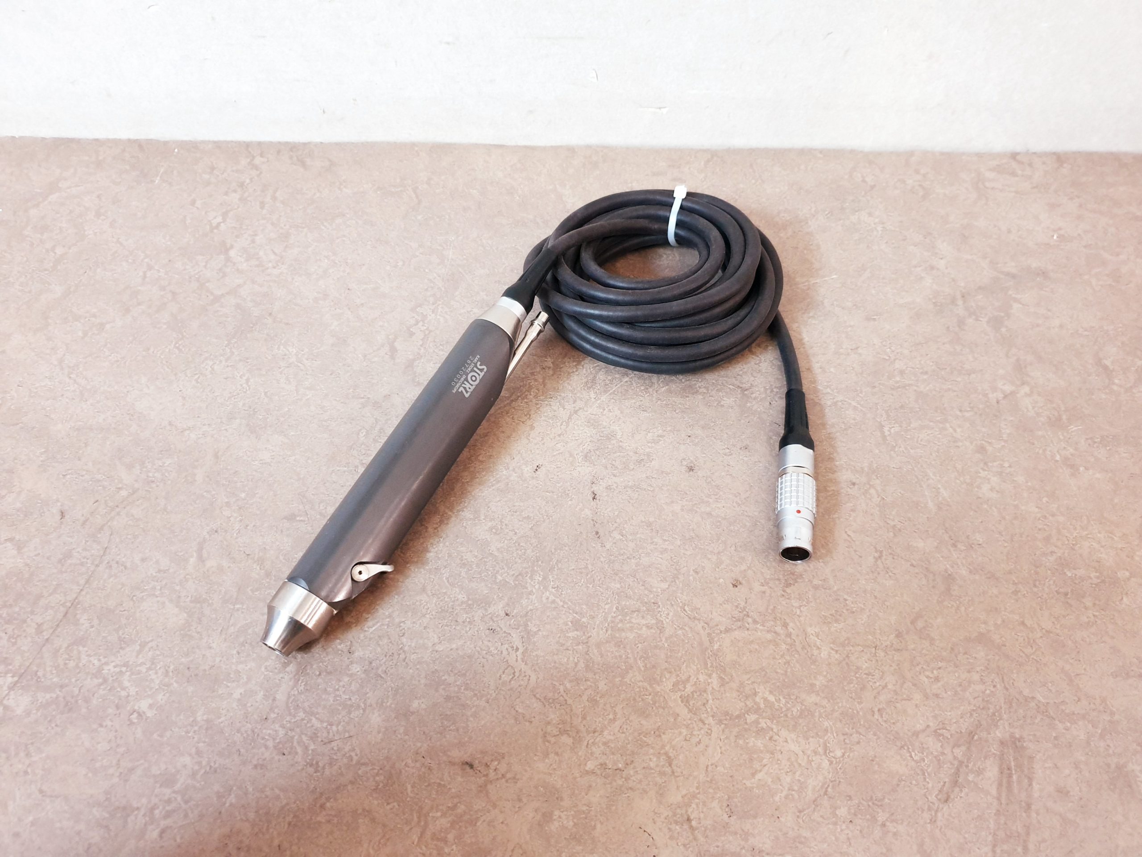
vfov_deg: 53.1
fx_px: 858
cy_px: 428
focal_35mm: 26
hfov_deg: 67.3
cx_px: 571
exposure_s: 1/50
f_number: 1.5
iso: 320
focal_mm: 4.3
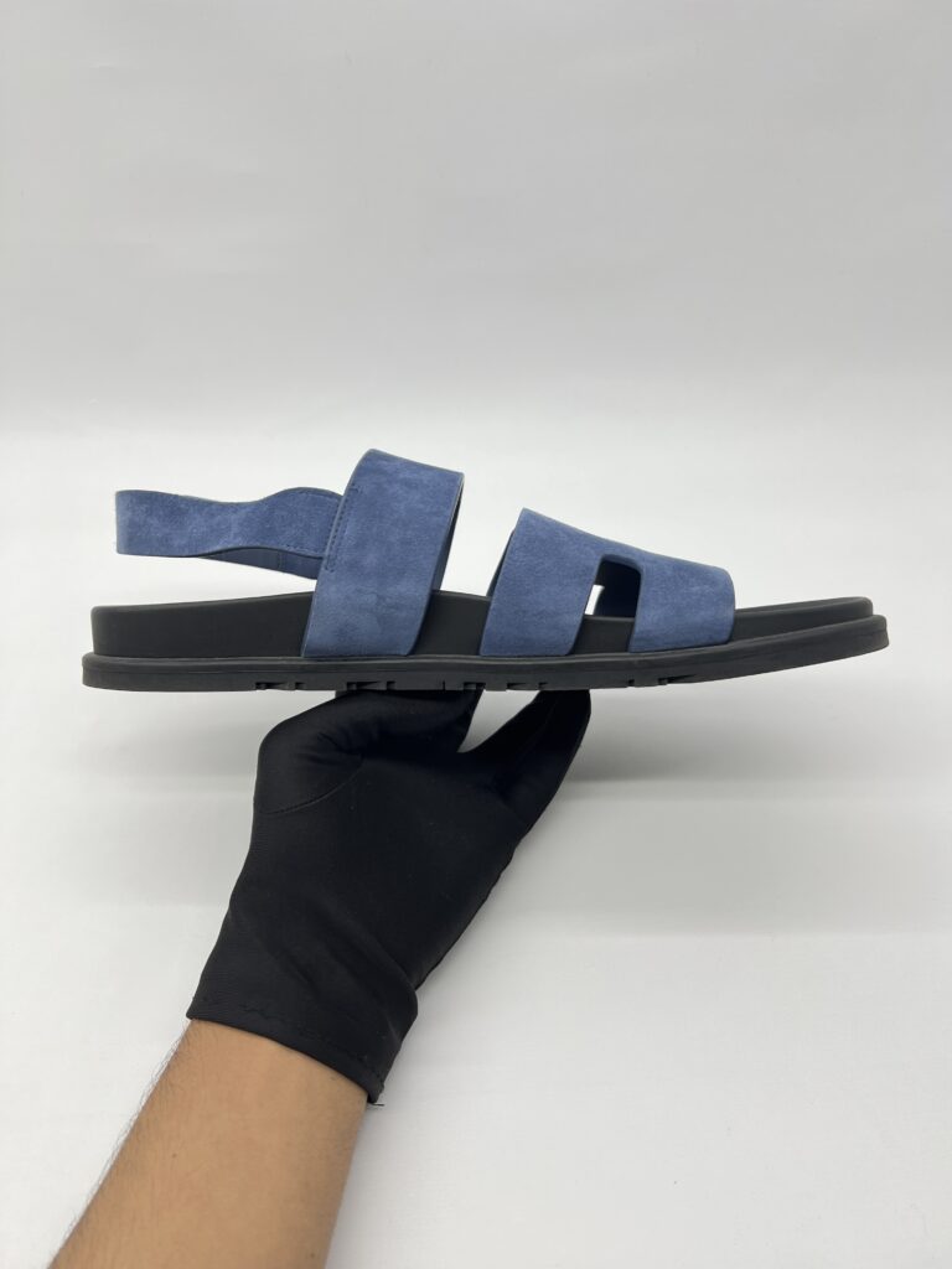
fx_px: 953
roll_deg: +1.5
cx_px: 476
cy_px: 634
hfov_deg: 53.1
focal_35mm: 26
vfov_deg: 67.3
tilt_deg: -40.5
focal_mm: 5.7
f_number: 1.5
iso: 32
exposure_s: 1/106
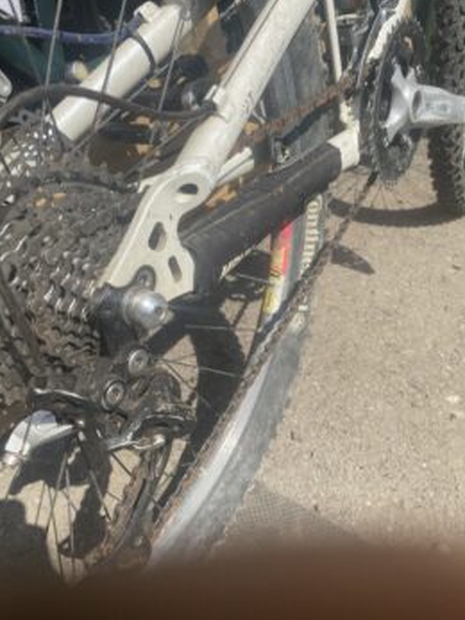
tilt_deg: -41.2
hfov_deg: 51.3
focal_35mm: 27
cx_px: 238
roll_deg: -4.0
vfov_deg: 65.3
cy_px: 314
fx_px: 484
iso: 32
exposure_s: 1/2618
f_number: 1.6
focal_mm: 4.2
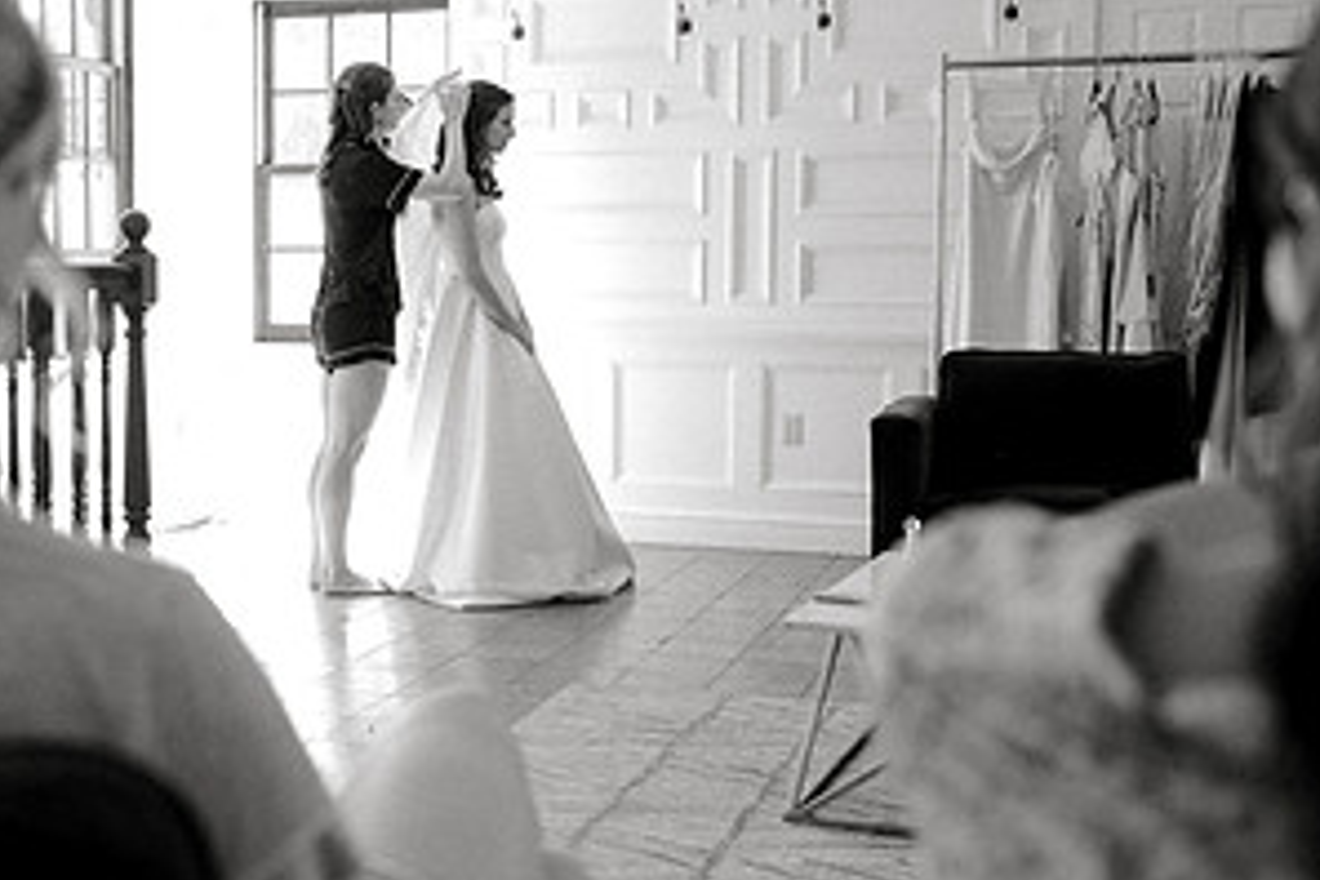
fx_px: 1797
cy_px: 356
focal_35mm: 49
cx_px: 471
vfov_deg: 27.5
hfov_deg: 40.0
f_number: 2
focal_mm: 24
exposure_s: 1/500
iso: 800
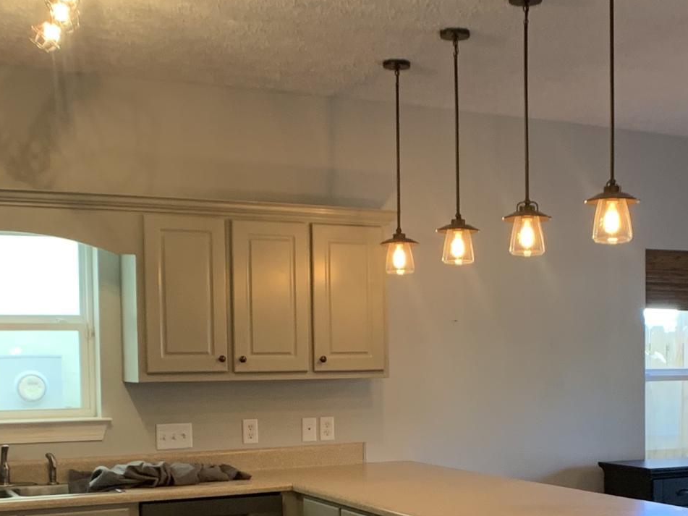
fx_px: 1630
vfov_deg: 17.7
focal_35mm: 82
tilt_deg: -3.2
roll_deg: -0.3
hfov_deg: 23.7
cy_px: 451
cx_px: 487
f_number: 1.8
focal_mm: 4.25
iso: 125
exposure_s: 1/60
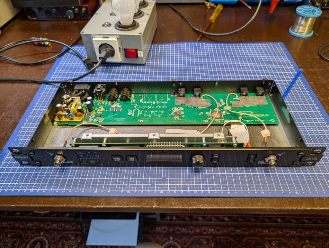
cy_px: 124
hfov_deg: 71.5
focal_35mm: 24
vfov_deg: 56.9
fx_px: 228
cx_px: 164
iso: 118
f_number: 1.68
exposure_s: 1/80
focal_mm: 6.9
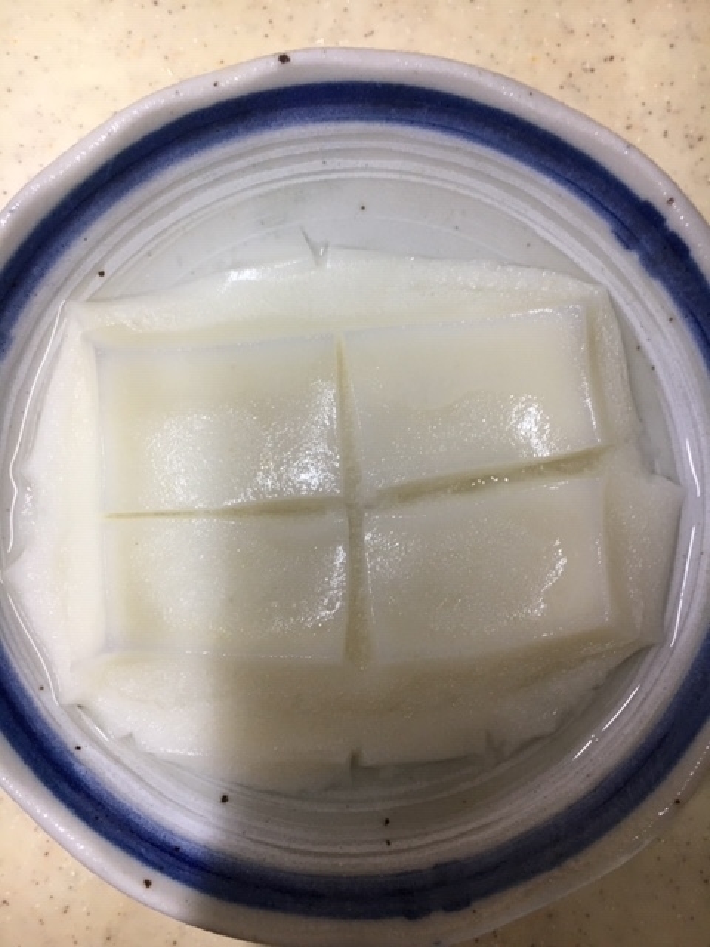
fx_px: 793
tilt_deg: -86.3
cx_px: 355
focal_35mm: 29
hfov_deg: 48.2
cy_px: 474
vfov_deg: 61.7
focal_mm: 4.15
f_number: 2.2
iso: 100
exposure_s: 1/30
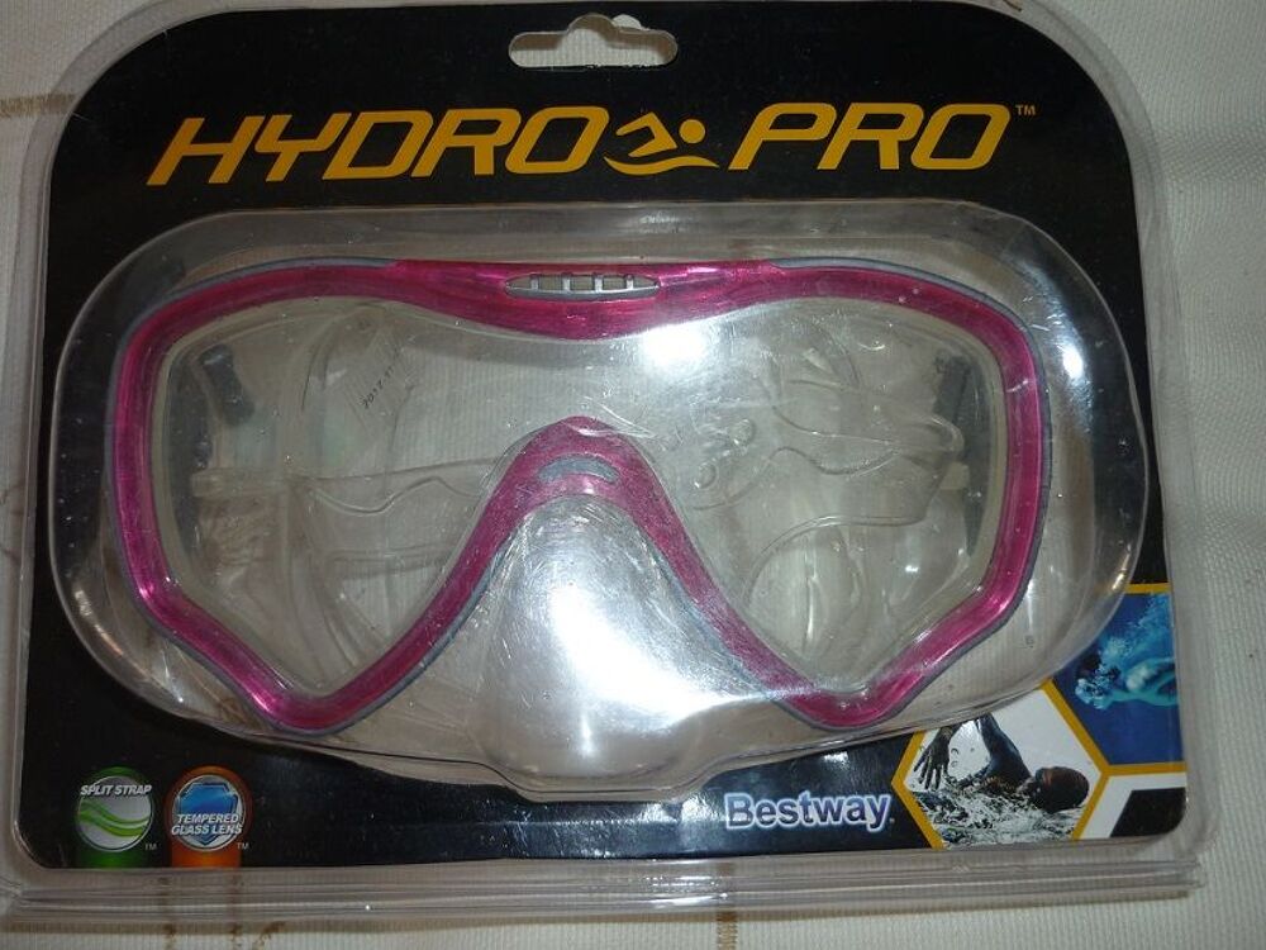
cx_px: 633
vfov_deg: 42.9
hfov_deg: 55.4
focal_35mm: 33
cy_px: 475
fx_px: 1207
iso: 100
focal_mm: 5.5
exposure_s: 1/30
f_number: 2.8
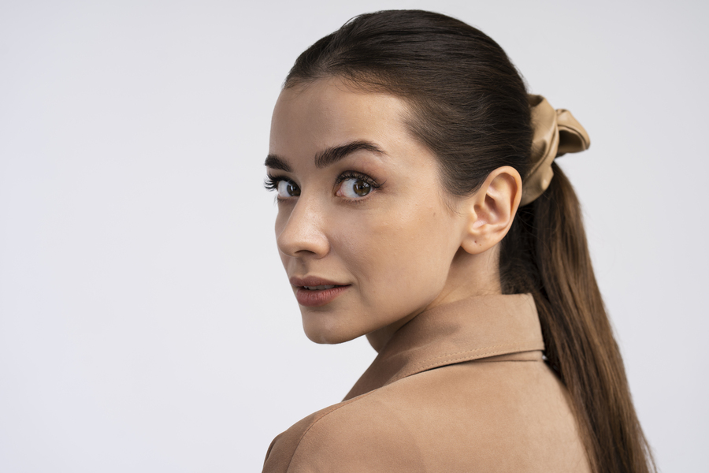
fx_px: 1674
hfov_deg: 23.9
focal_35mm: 85
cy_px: 236
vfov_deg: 16.1
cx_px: 354
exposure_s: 1/160
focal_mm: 85
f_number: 5.6
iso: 100
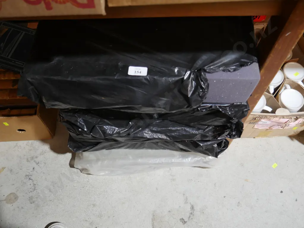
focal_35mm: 32
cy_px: 114
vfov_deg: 44.2
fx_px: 281
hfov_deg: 56.8
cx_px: 152
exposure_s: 1/60
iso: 640
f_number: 3.6
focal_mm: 16
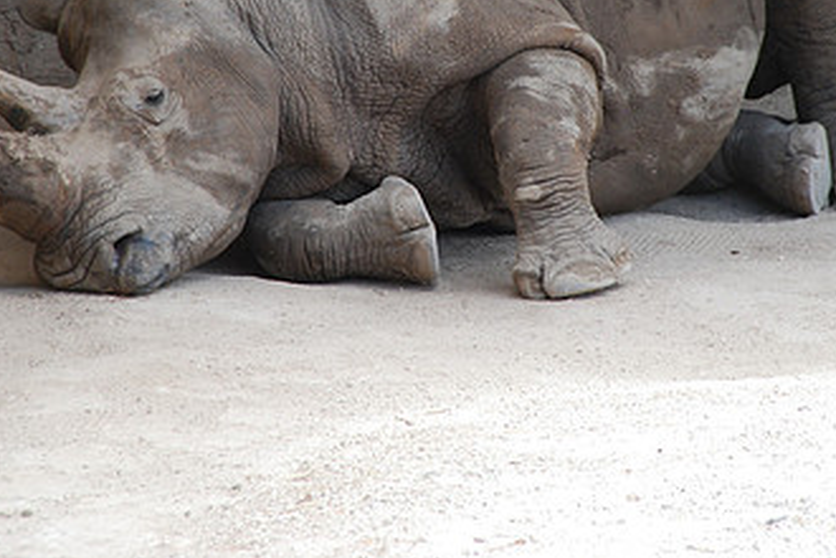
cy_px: 74
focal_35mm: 528
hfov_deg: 3.9
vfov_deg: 2.6
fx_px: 12260
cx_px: 438
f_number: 6.3
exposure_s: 1/320
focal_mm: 200
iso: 400
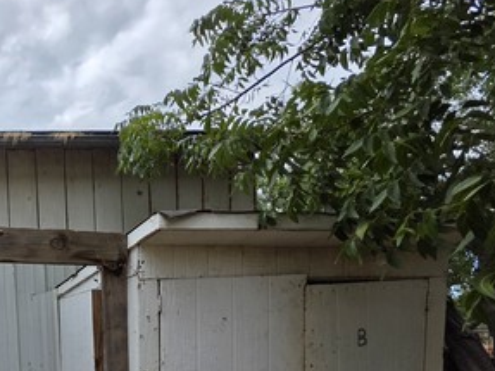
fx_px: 415
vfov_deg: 42.4
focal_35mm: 29
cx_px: -31
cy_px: 361
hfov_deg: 47.5
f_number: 1.9
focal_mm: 2.2
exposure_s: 1/932
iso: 40
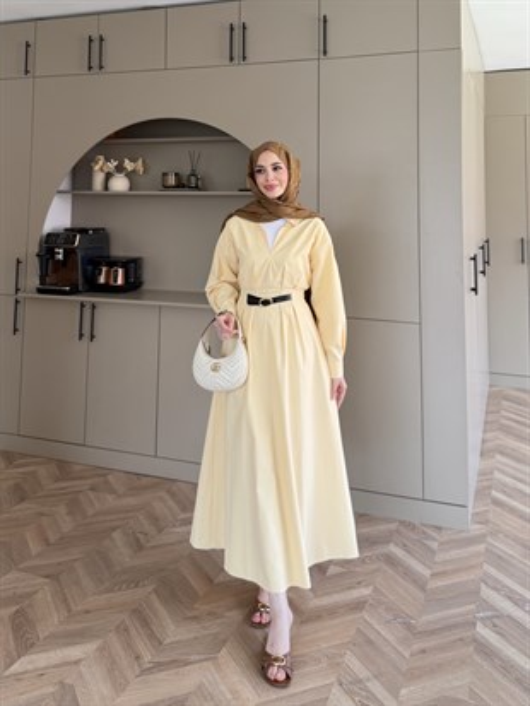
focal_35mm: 24
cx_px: 265
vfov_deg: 71.6
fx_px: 490
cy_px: 353
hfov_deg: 56.8
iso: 64
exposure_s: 1/121
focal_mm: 6.76
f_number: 1.78
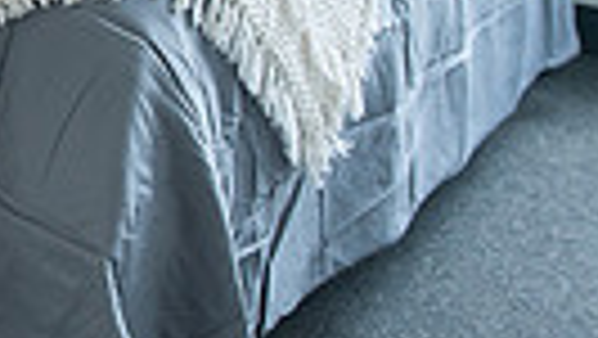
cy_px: -135
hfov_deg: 16.8
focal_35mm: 117
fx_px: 1856
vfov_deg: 10.1
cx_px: -268
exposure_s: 1/160
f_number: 3.2
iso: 640
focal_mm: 24
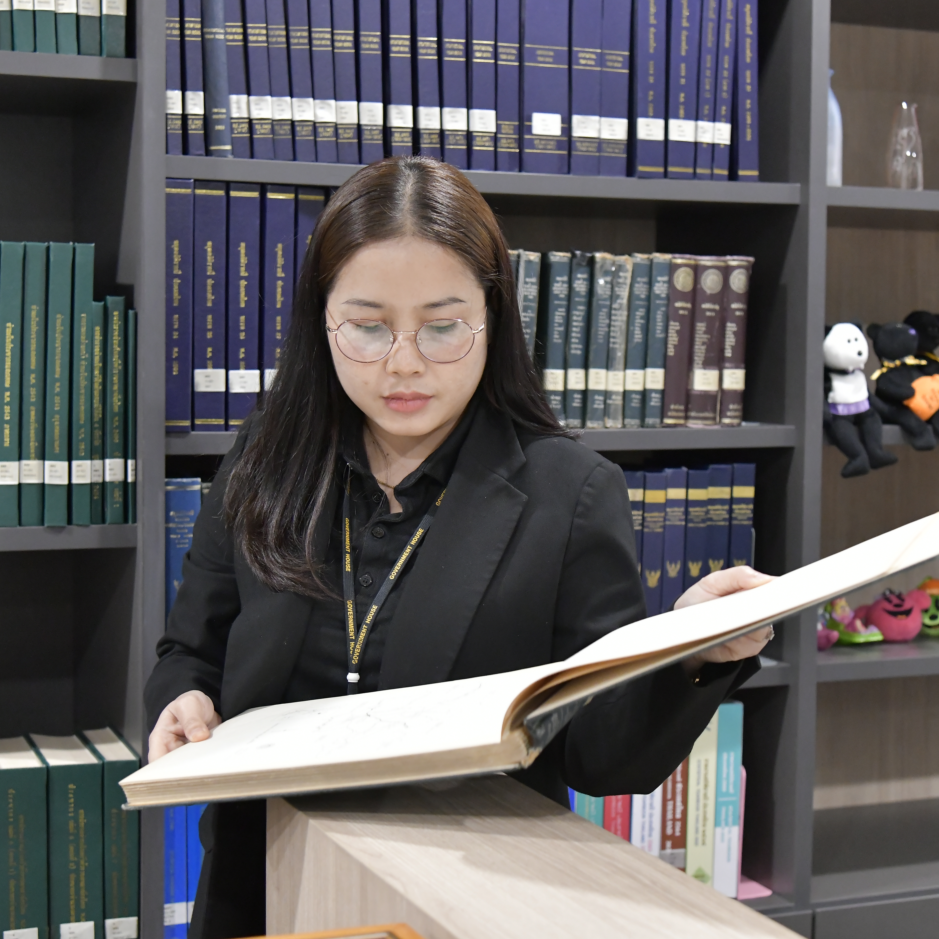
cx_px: 479
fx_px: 1903
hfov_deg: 27.7
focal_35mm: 62
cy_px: 448
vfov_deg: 27.7
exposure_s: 1/125
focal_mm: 46
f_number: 4.5
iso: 5000
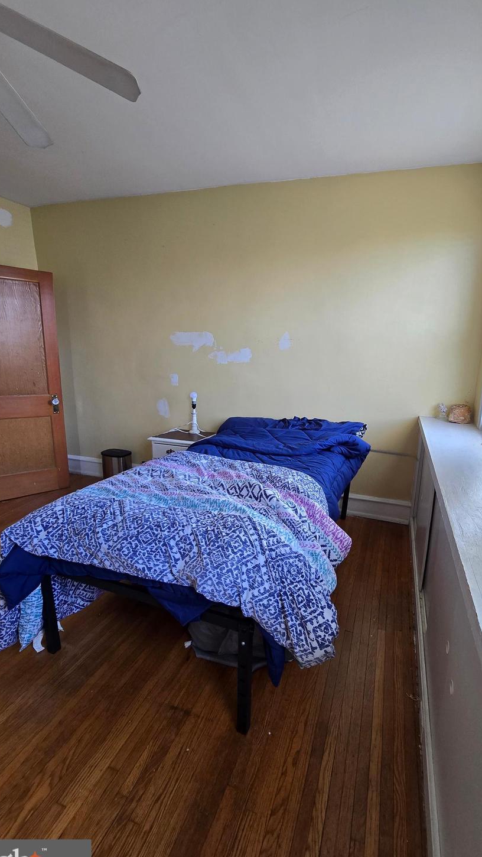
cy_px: 434
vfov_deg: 103.0
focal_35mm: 15
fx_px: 341
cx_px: 284
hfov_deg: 70.0
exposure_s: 1/60
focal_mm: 2.2
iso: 100
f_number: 2.2
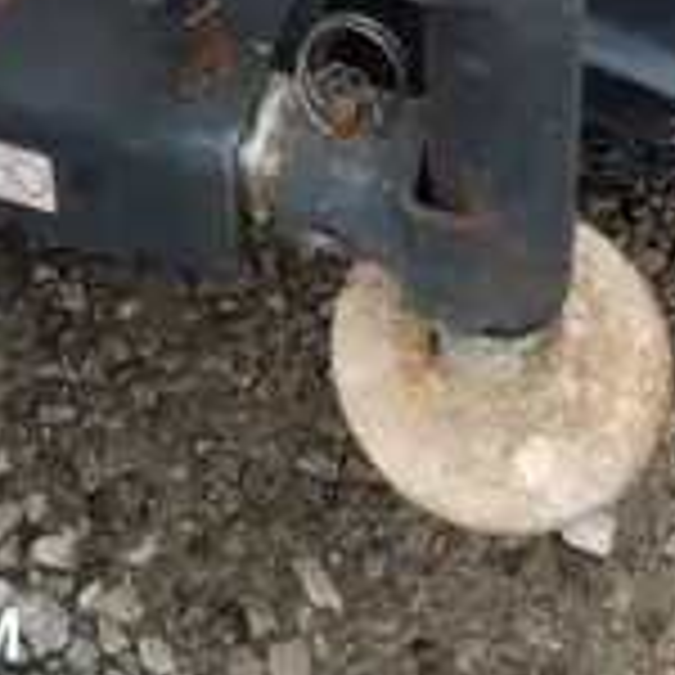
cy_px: -803
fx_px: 2471
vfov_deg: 12.9
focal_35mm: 112
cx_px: 180
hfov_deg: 15.5
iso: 40
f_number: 1.8
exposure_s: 1/183
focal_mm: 5.4
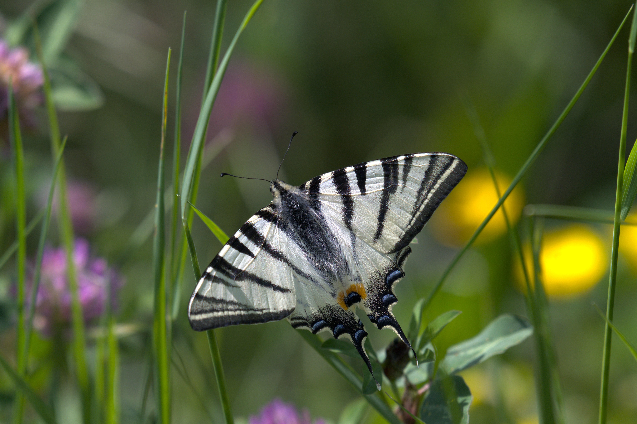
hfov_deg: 2.8
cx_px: 318
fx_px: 13264
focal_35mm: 750
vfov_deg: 1.8
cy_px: 212
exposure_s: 1/800
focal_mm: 500
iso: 100
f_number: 5.6
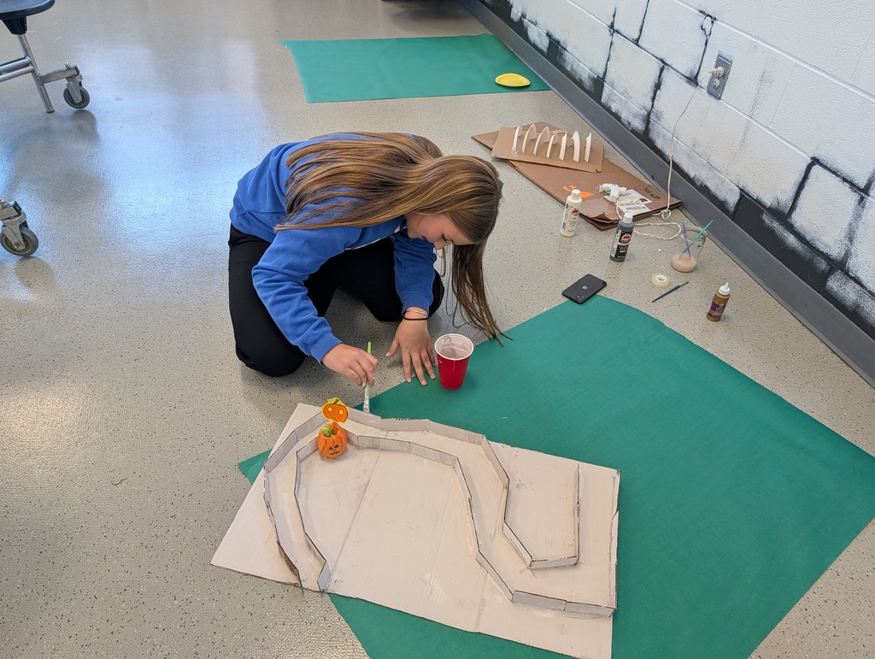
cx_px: 438
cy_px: 330
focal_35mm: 24
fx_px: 608
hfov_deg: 71.5
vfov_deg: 56.9
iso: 152
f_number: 1.68
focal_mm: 6.9
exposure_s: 1/120
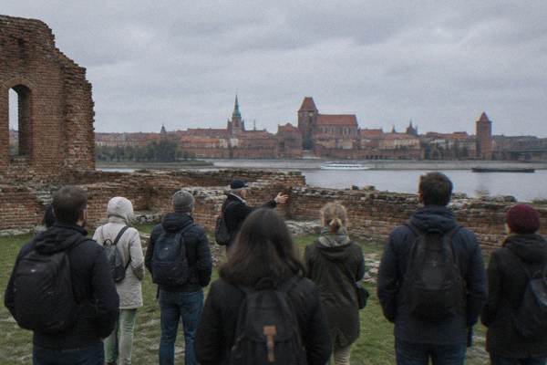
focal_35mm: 47
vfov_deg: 28.6
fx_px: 714
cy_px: 182
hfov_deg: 41.9
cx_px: 274
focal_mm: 47
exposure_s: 1/250
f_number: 9
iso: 320
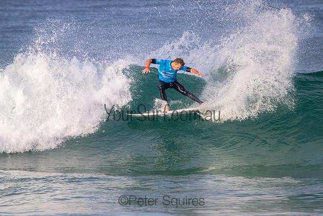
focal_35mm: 800
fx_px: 7179
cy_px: 108
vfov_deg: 1.7
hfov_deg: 2.6
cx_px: 162
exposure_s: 1/2000
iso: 2500
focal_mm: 800
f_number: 11
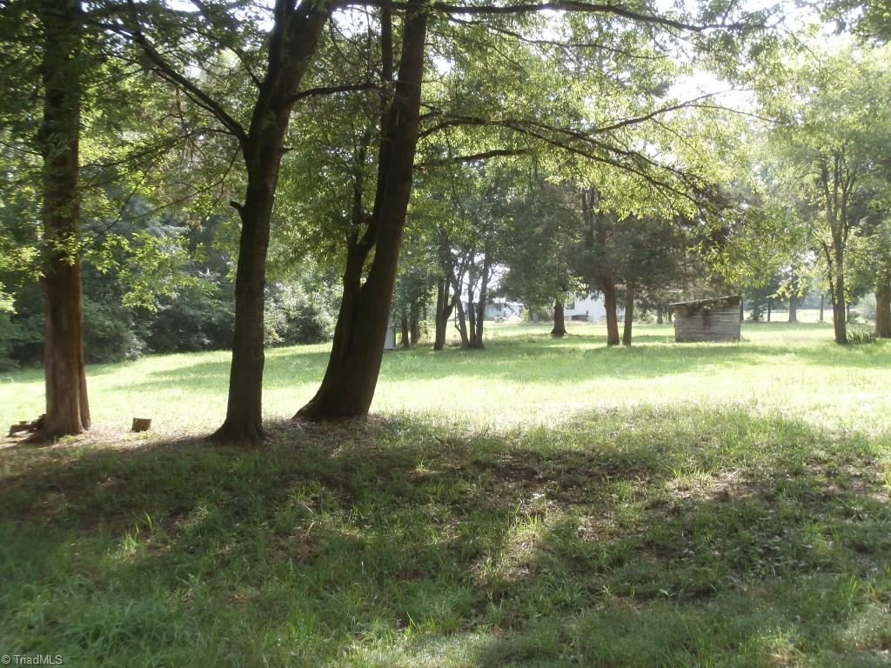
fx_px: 978
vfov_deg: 37.7
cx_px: 446
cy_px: 334
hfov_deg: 49.0
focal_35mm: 38
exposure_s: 1/100
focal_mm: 6.67
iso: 100
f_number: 3.9
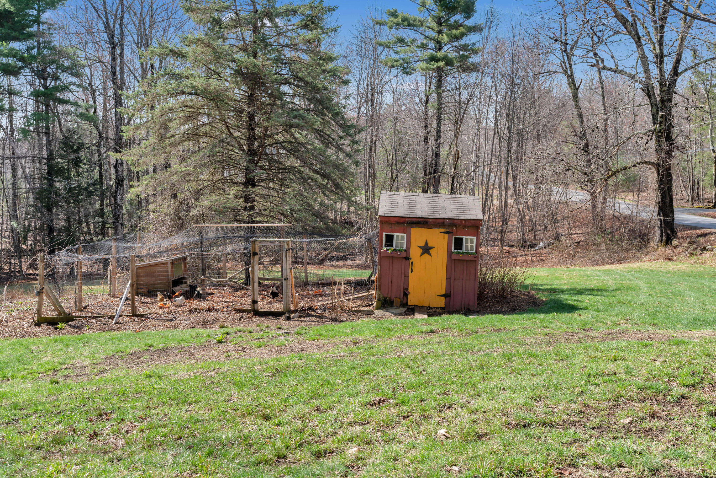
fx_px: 696
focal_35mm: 35
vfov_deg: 37.9
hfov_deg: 54.4
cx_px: 358
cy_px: 239
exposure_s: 1/350
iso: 800
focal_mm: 35
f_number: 8
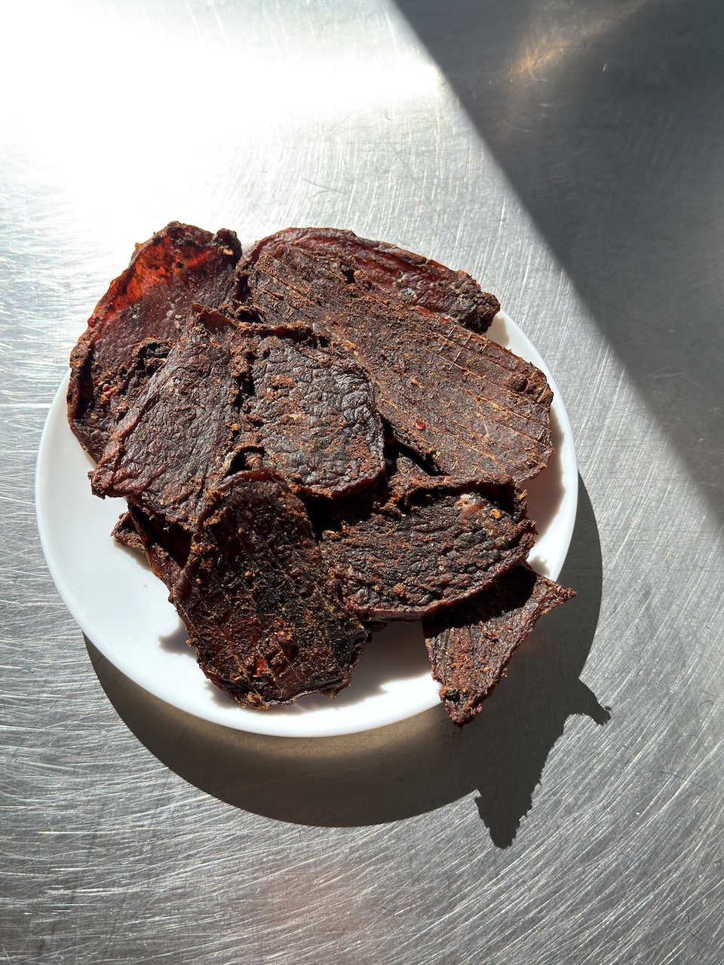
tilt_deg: -65.9
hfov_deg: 40.7
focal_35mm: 35
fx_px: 976
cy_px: 482
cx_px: 362
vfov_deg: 52.6
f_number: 1.78
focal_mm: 6.76
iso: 100
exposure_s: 1/2105
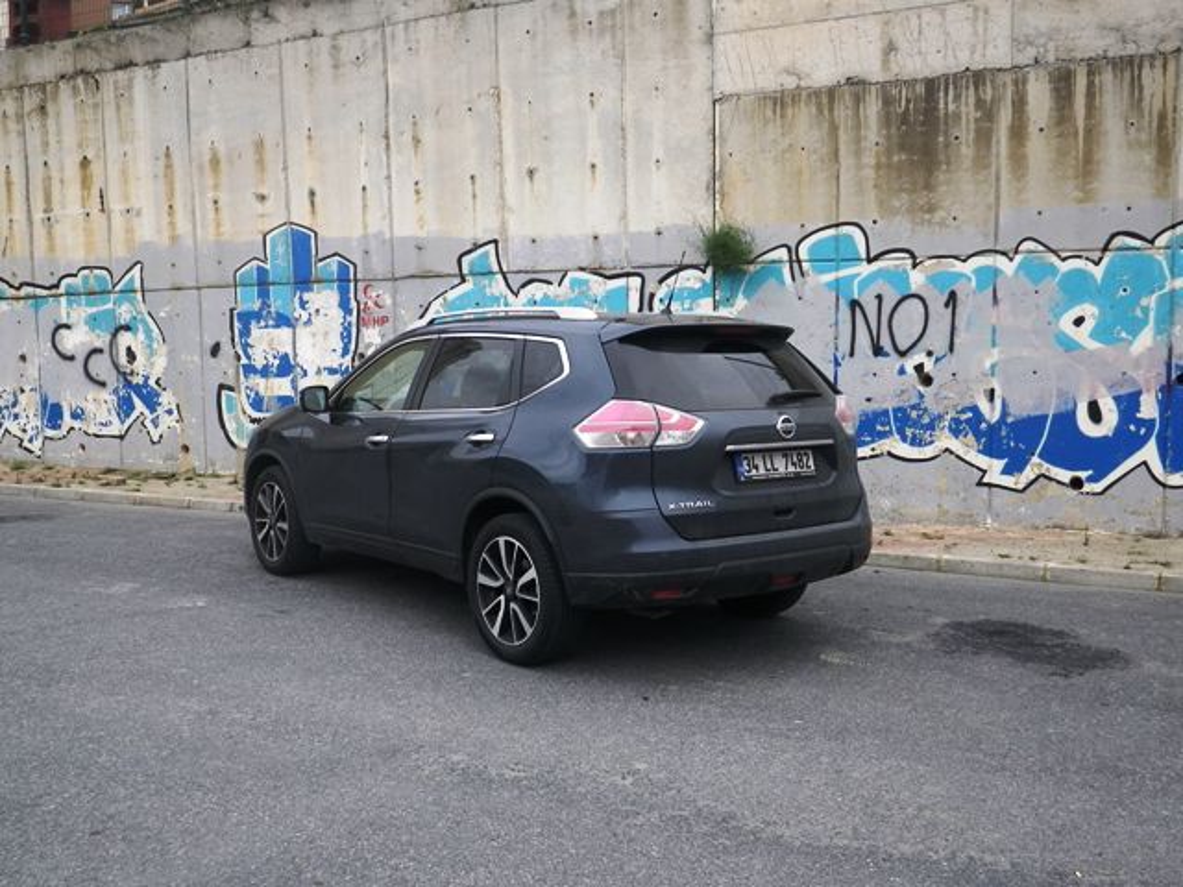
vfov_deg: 41.8
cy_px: 444
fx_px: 1162
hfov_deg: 54.0
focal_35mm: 34
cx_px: 592
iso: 80
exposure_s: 1/125
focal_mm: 6.1
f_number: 3.8
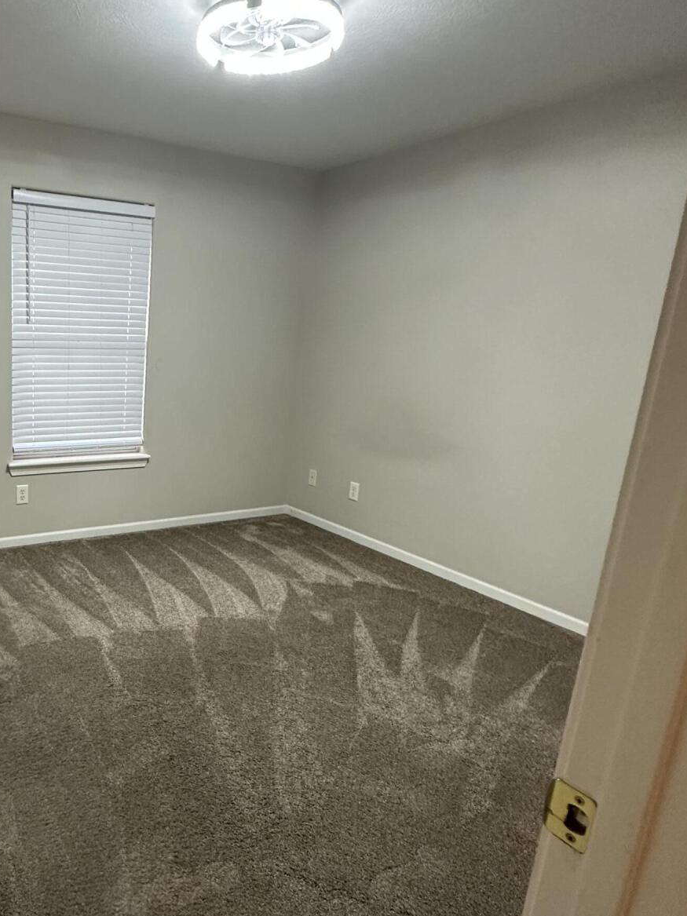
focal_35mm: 24
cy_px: 482
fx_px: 635
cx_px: 125
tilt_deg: -13.4
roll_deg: -4.4
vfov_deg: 71.6
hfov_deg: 52.6
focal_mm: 2.22
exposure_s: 1/60
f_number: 2.2
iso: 320
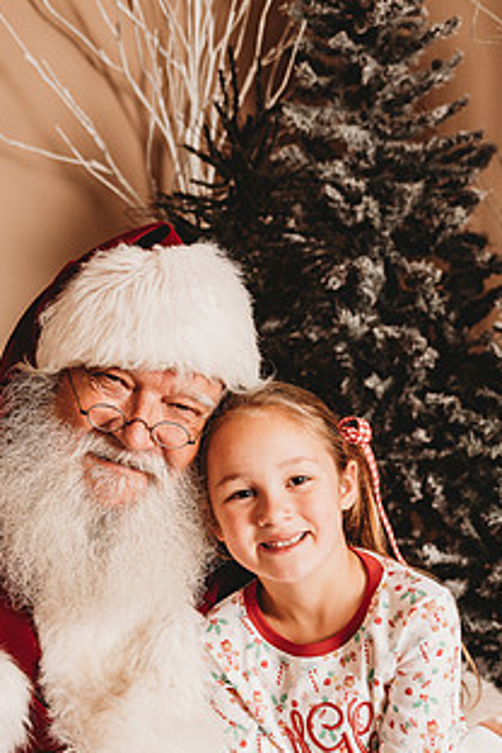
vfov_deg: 39.9
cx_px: 176
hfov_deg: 27.4
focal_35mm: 49
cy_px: 497
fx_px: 1025
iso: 100
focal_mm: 34
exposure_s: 1/160
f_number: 4
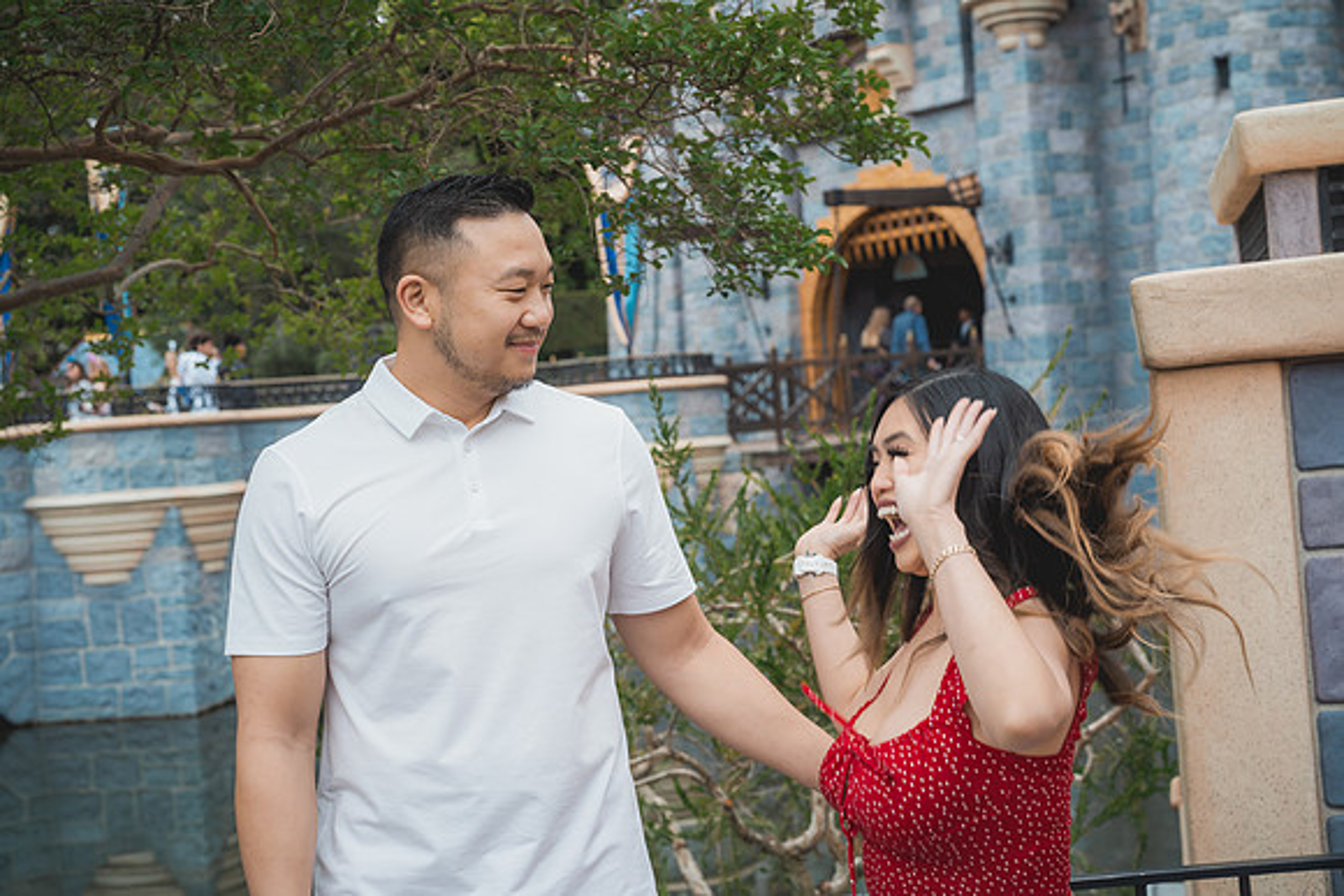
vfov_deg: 27.0
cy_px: 448
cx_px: 672
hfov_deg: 39.6
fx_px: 1867
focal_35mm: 50
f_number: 4.5
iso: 250
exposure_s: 1/160
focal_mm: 50
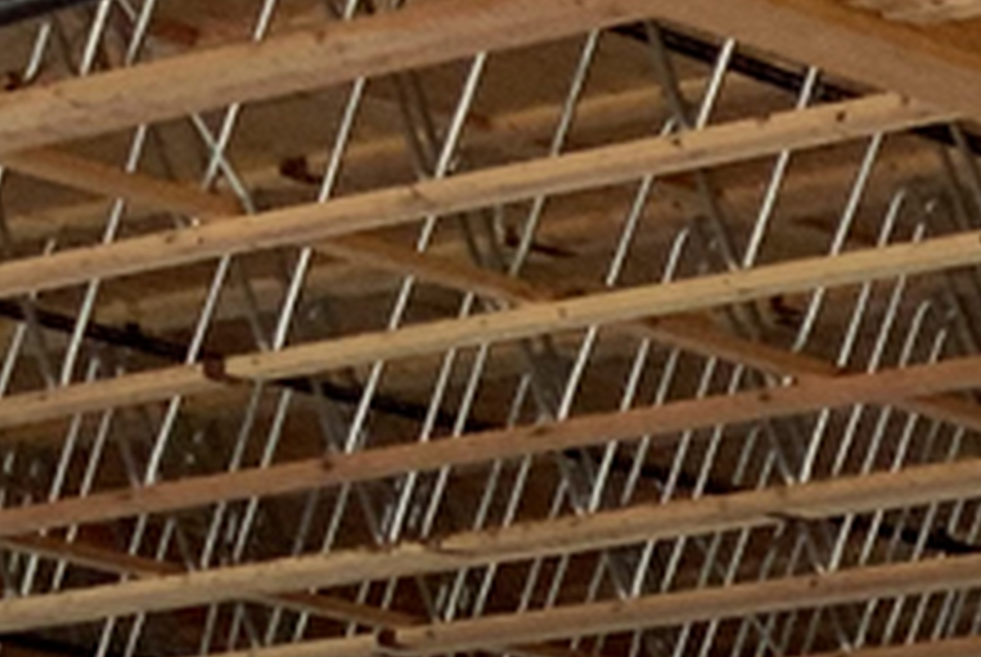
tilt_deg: +0.6
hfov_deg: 8.4
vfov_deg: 5.8
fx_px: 6030
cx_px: 2529
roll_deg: +0.8
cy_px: 1917
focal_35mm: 221
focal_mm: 3
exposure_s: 1/122
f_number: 1.8
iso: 32
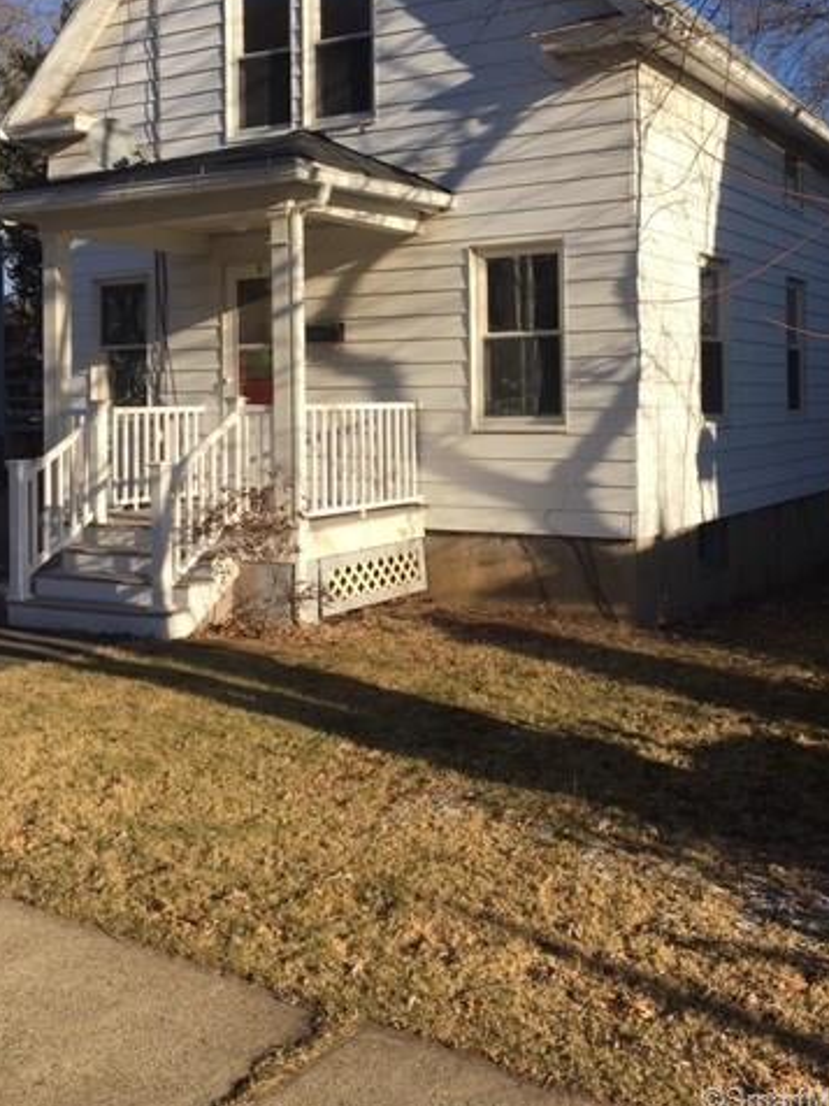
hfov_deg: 36.8
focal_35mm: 39
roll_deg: +1.9
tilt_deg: +0.5
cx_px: 469
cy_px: 379
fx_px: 1245
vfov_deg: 47.2
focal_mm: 4.15
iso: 25
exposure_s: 1/1479
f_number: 2.2
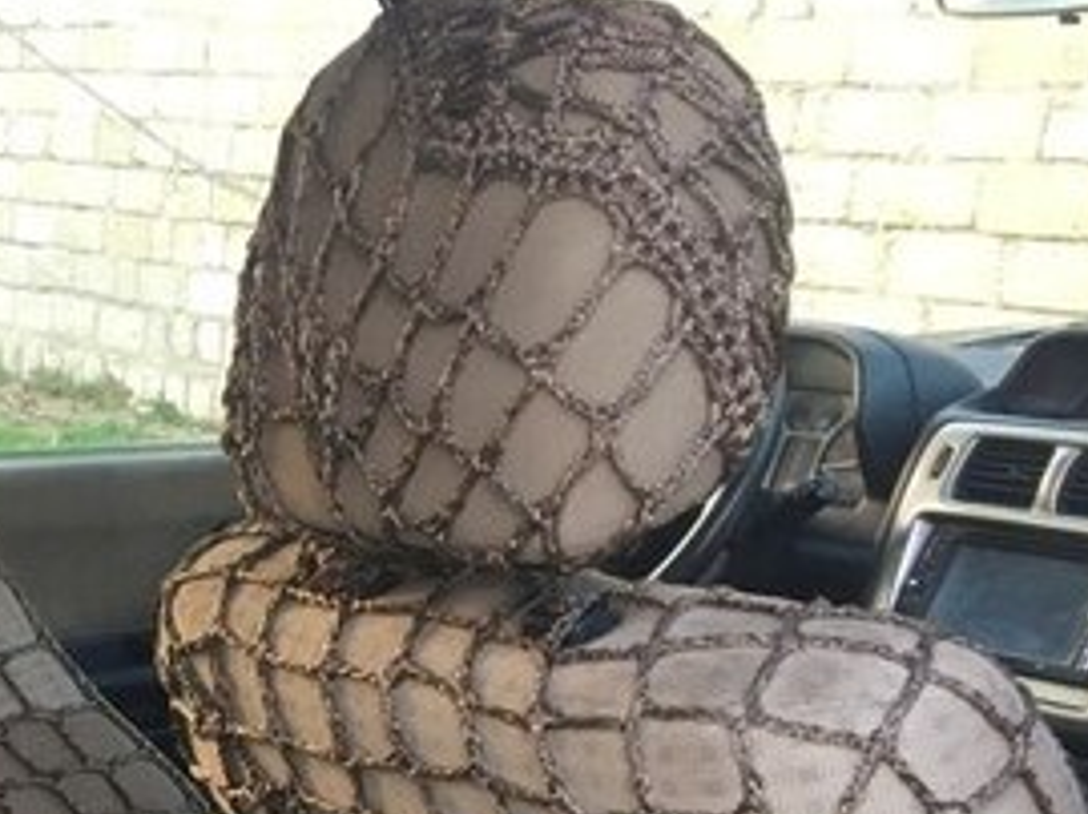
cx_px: 77
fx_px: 2230
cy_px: 969
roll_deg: -1.4
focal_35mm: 71
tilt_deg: -20.4
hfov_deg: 26.4
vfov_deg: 19.5
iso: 50
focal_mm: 4.15
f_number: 2.2
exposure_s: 1/33
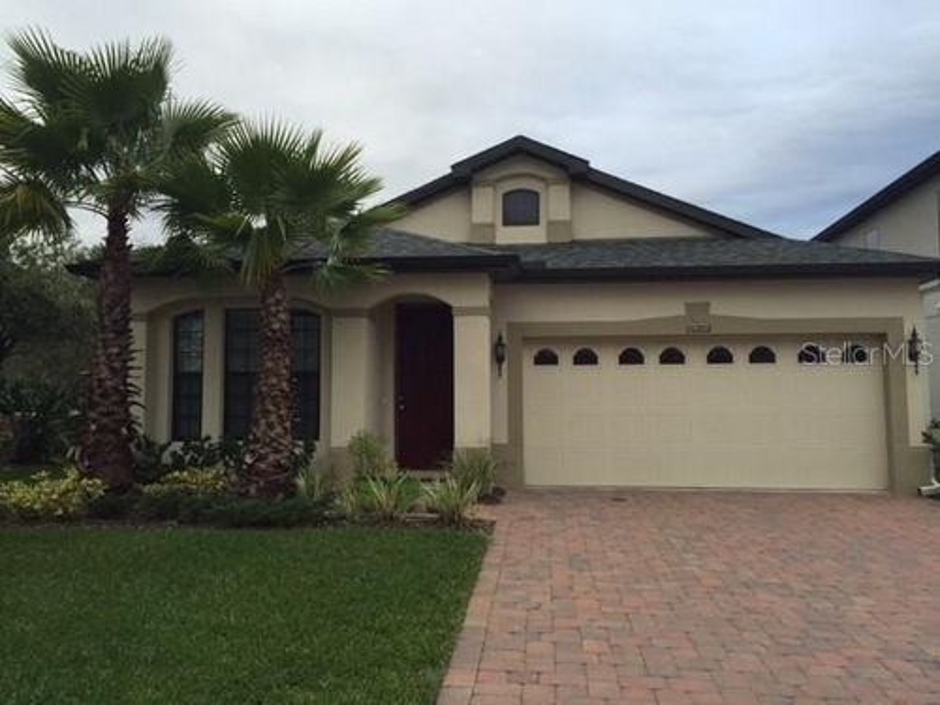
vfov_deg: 48.2
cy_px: 352
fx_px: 787
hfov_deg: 61.7
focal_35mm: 29
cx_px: 470
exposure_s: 1/482
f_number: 2.2
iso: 32
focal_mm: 4.15
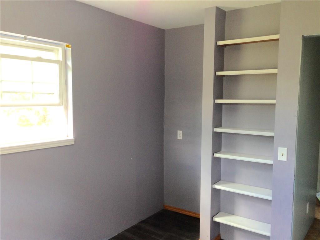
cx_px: 160
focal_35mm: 33
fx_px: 305
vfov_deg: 42.9
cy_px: 120
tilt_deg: -5.3
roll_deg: -0.5
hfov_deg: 55.4
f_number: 2.4
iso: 125
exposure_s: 1/20
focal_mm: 4.12
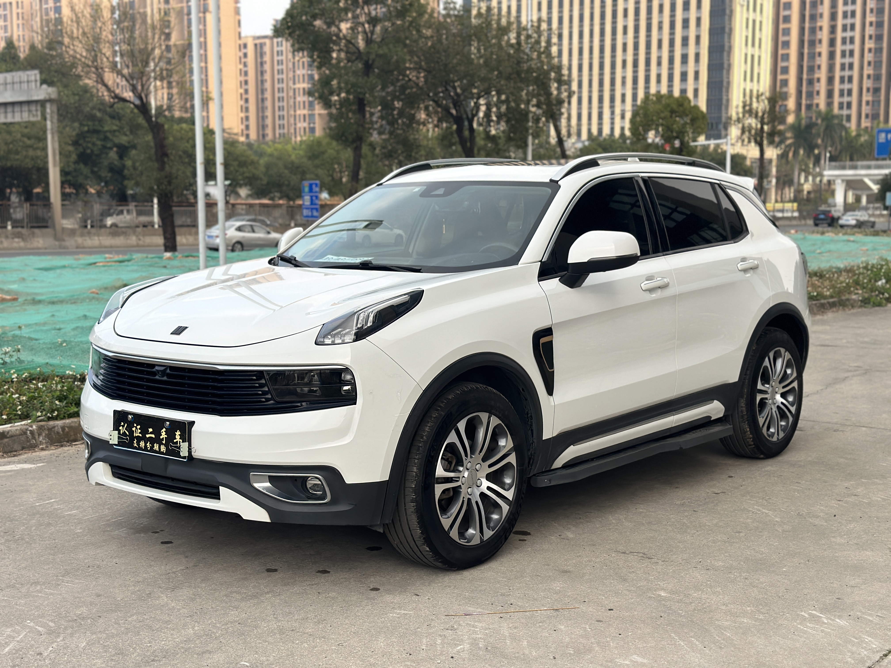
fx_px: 1235
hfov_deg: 39.7
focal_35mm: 48
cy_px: 334
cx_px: 446
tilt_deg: -7.7
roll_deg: -0.7
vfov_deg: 30.3
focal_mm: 6.86
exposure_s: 1/990
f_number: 1.78
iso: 80
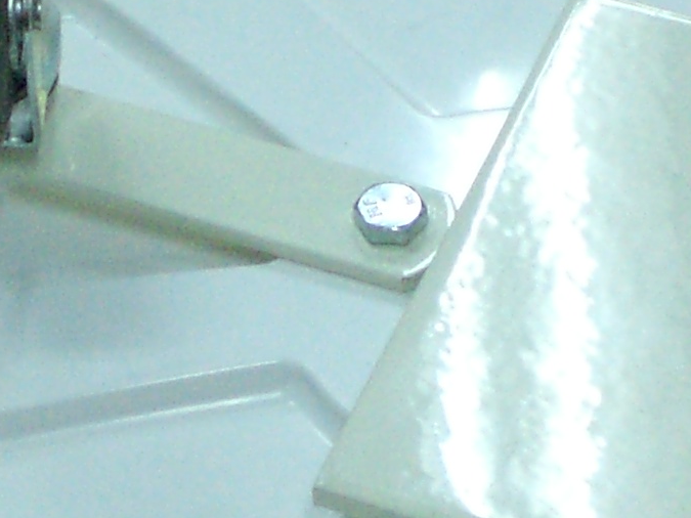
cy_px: 150
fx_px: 3453
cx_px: 471
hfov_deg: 11.4
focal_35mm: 173
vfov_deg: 8.6
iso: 400
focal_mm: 6.3
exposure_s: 1/100
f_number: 3.1
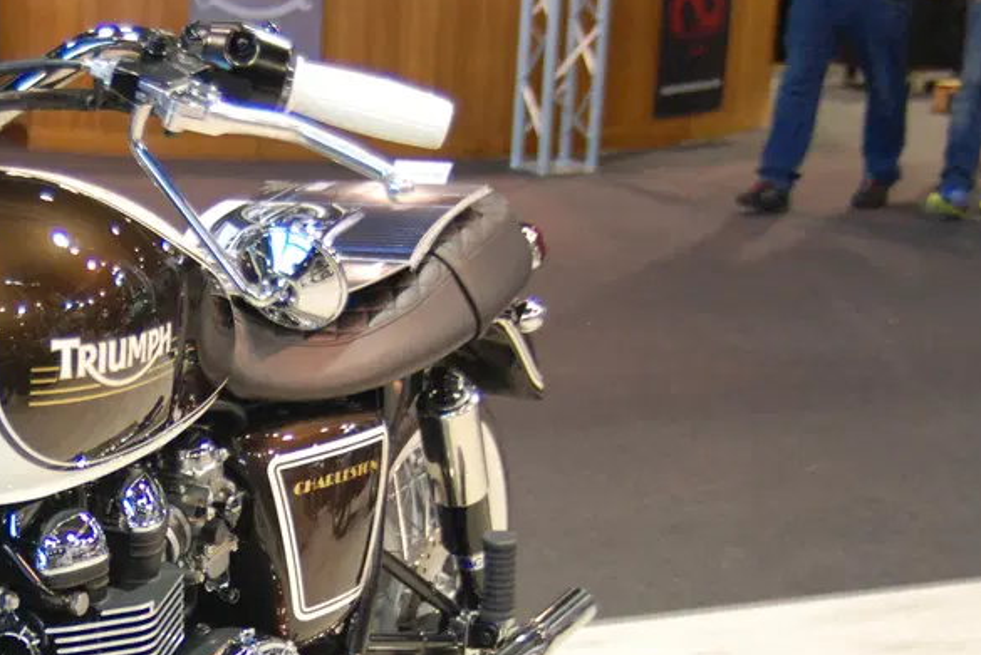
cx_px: 80
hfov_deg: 24.5
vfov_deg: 16.7
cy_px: 651
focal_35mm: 80
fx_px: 2182
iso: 1000
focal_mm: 26
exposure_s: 1/250
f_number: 2.8
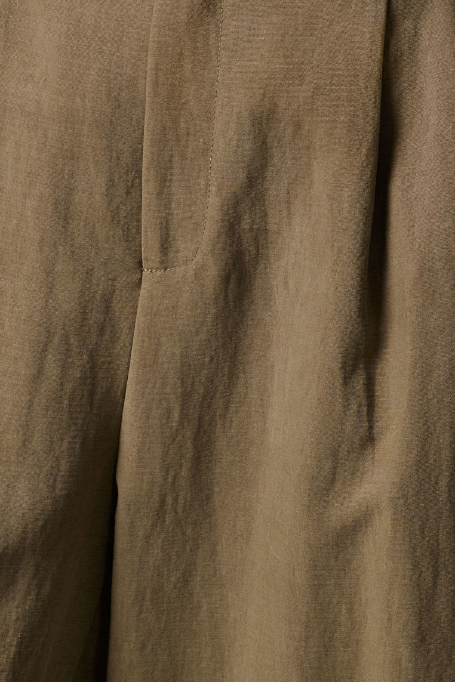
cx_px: 303
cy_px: -454
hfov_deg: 5.4
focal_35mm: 254
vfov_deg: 7.9
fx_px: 4815
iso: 320
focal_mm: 69
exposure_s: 1/160
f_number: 9
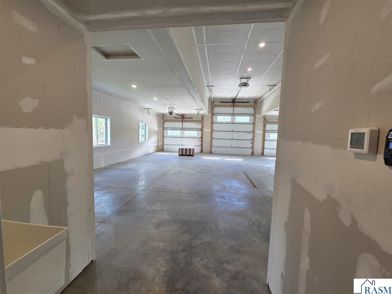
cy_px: 147
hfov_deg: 106.2
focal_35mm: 13
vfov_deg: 89.9
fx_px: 147
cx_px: 196
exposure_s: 1/120
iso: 125
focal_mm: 2.2
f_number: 2.2
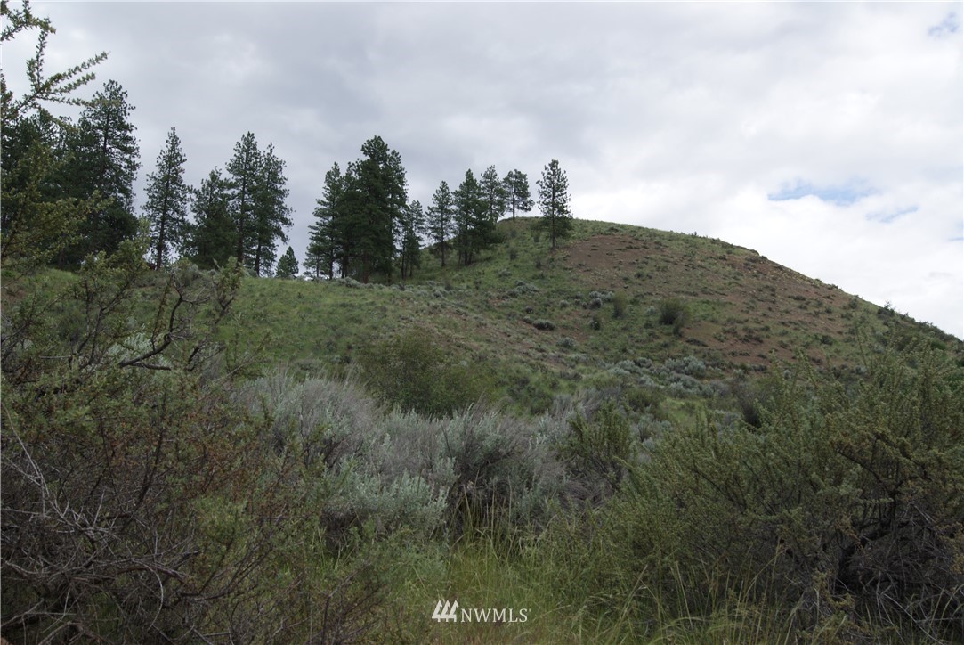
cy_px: 322
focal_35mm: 39
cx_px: 482
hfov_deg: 49.5
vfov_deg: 34.3
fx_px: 1045
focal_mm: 26
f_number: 11
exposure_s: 1/125
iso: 100
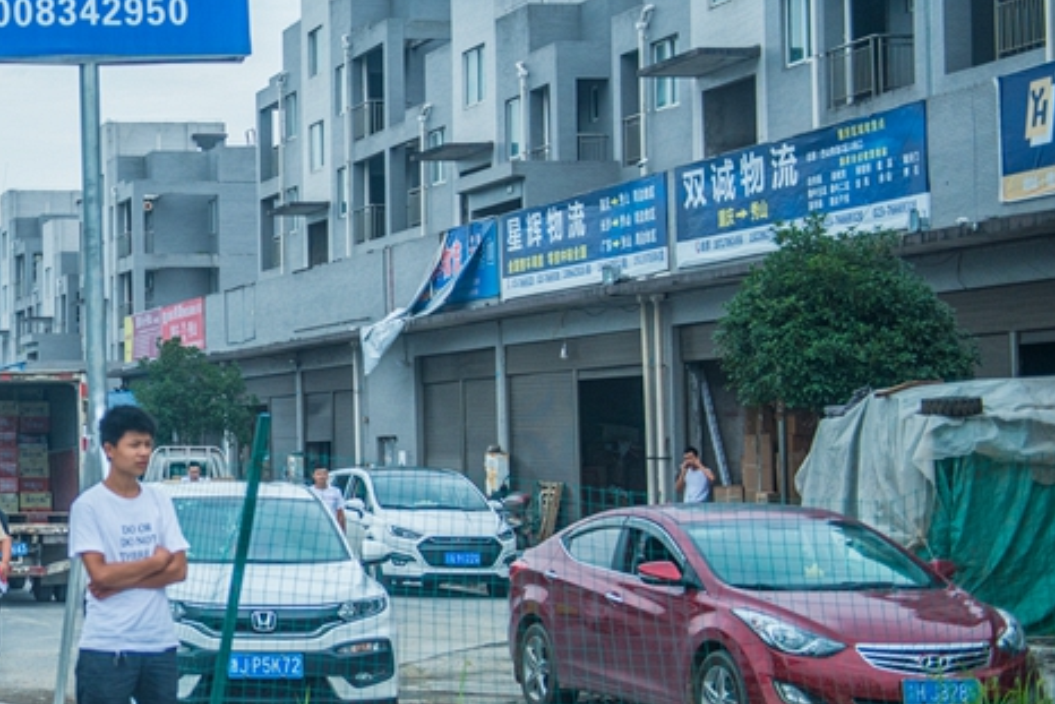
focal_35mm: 88
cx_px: -138
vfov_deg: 15.5
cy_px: 304
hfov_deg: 21.8
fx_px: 2580
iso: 400
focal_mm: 38
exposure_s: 1/8000
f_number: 2.8
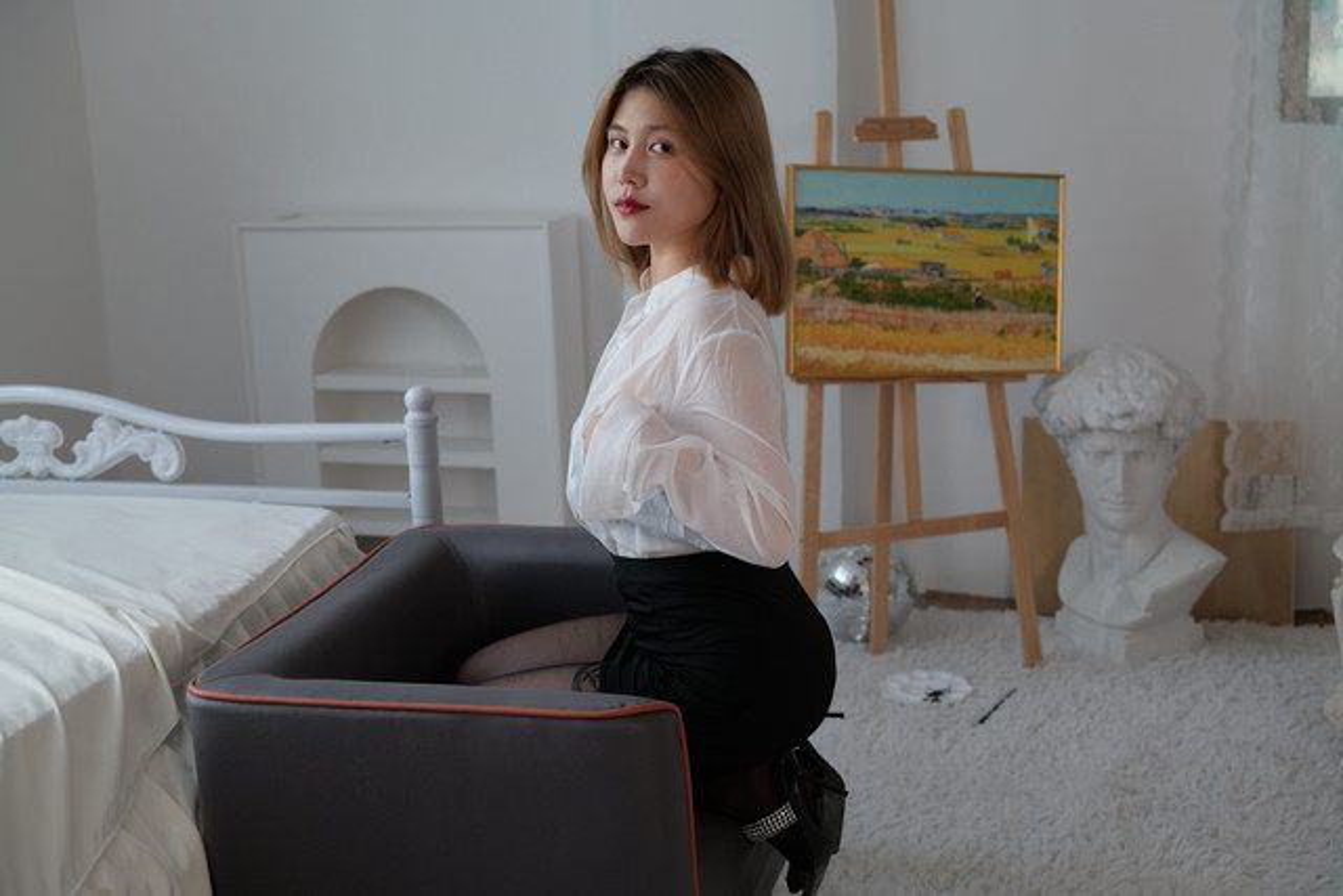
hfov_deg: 39.6
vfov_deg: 27.0
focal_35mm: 50
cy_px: 448
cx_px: 672
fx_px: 1866
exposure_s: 1/160
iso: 250
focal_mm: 50
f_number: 3.5
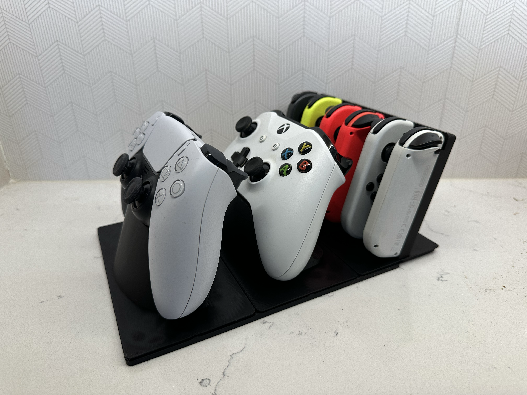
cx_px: 264
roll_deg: +0.8
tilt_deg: -26.3
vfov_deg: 56.8
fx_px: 365
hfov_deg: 71.6
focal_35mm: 24
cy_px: 198
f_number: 1.78
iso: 160
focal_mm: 6.86
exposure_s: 1/104
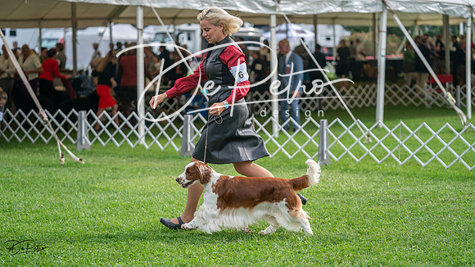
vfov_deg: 12.8
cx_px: 238
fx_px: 1187
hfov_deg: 22.6
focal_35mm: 94
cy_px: 134
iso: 125
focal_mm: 90
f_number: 2.8
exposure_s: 1/1000
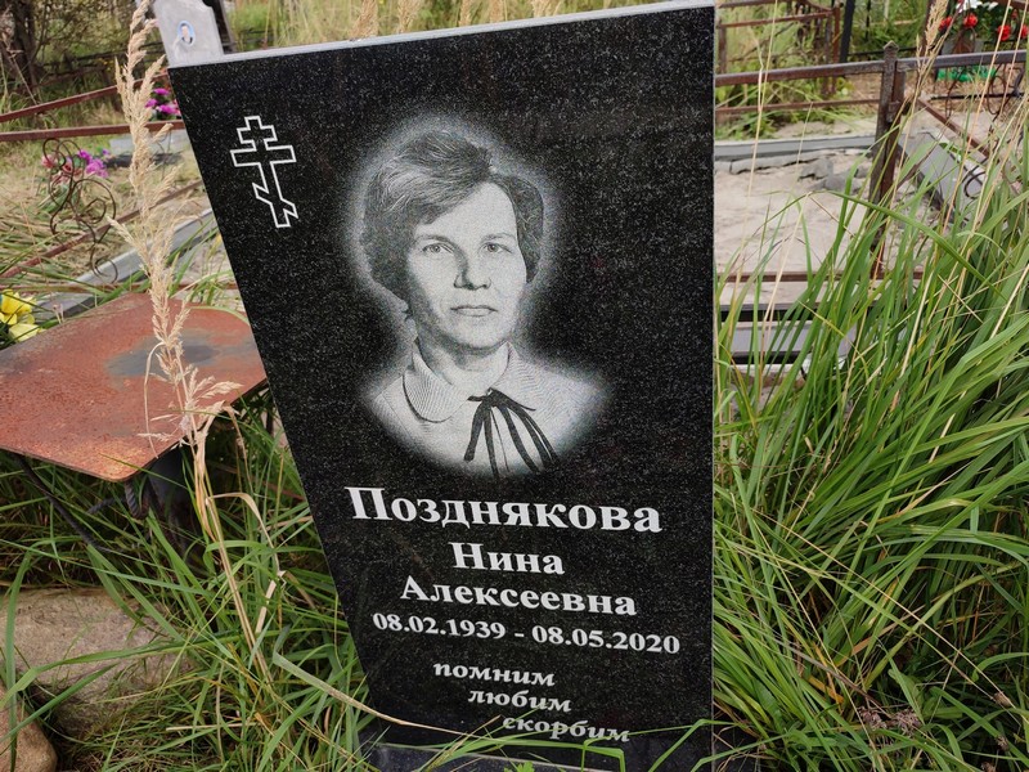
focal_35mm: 25
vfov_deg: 54.9
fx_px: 743
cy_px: 386
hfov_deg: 69.4
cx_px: 514
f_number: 1.9
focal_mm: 6.04
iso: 50
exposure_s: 1/280
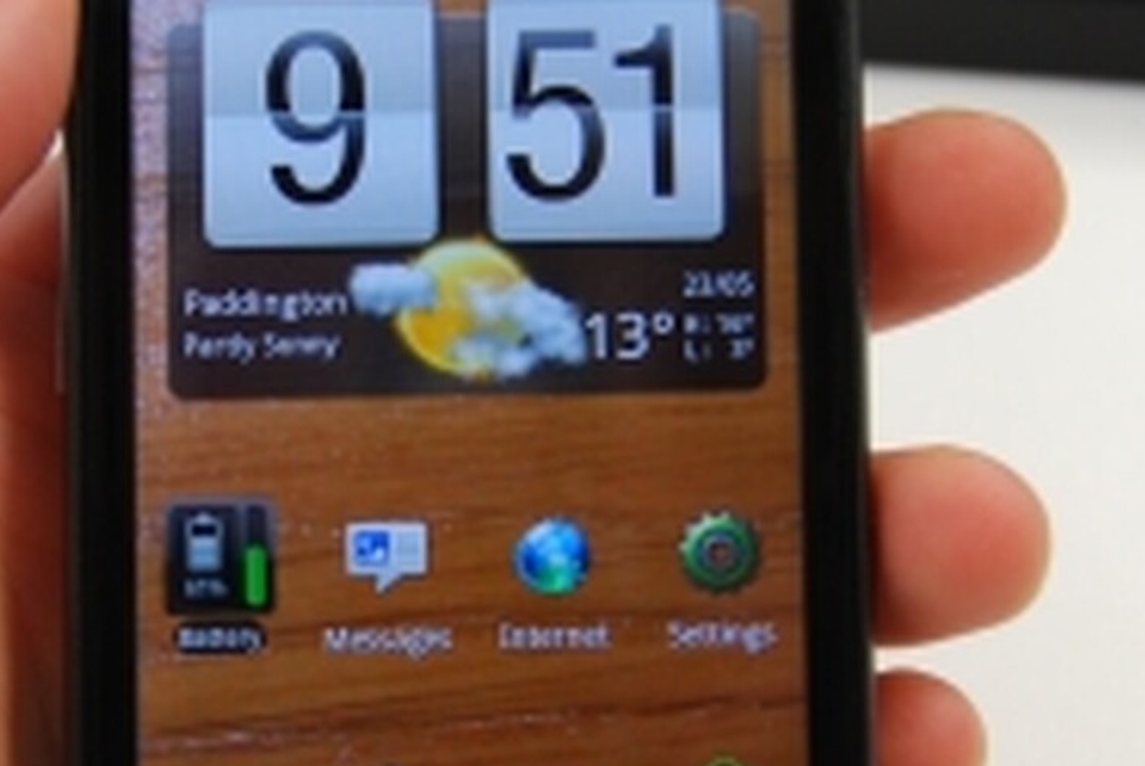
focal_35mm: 97
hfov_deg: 20.9
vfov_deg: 14.1
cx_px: 401
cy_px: 518
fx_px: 3088
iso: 320
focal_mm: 30
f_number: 4.2
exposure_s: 1/30
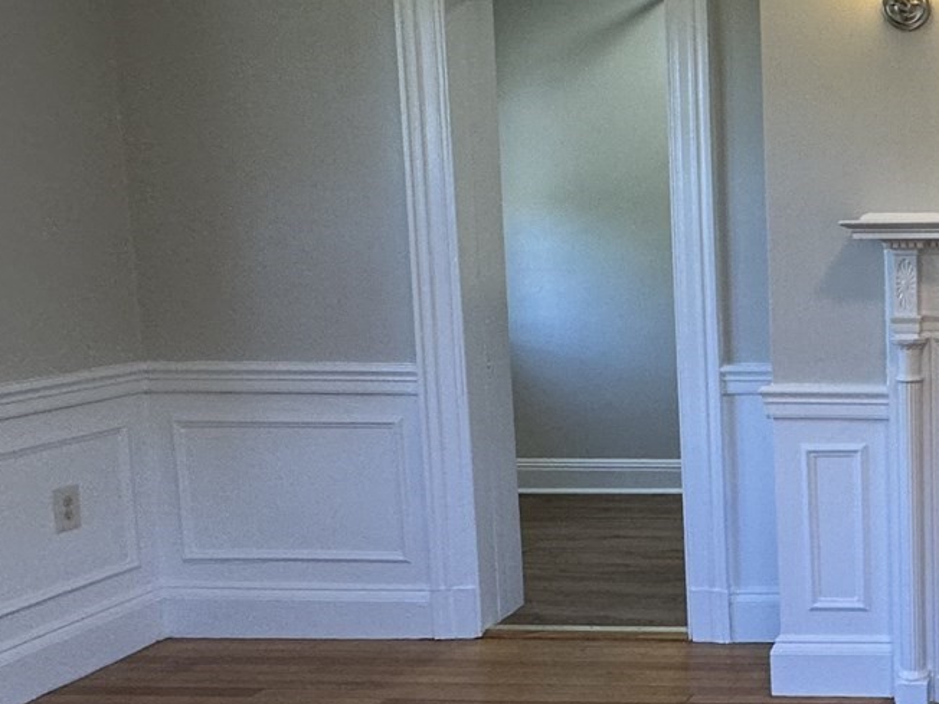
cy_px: 344
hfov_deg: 34.6
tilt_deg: -6.2
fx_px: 1194
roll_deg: -0.5
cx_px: 1119
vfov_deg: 32.9
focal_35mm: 44
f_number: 2.2
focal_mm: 2.22
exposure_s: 1/120
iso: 125
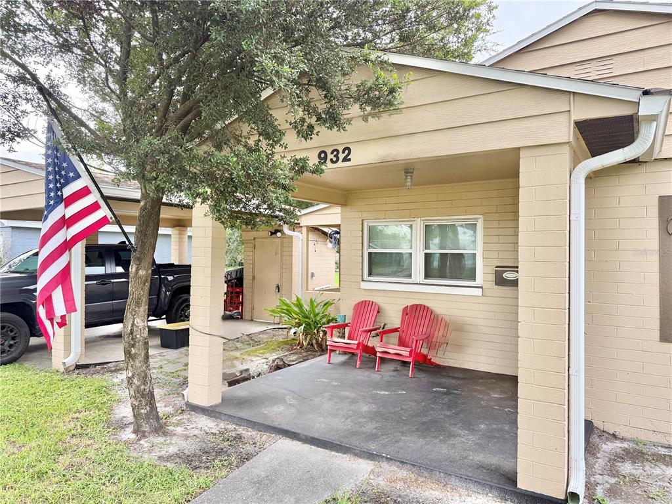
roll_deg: -0.7
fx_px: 466
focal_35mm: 24
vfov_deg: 56.8
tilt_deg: +0.4
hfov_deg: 71.6
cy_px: 252
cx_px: 336
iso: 100
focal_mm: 6.76
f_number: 1.78
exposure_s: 1/365
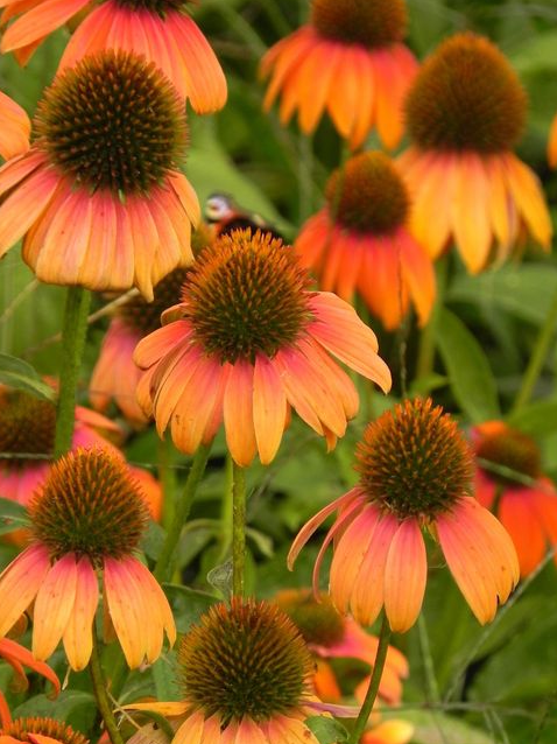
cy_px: 348
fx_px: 11443
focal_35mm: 533
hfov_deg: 2.8
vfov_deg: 3.7
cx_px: 219
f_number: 5
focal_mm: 75.7
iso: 160
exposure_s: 1/400
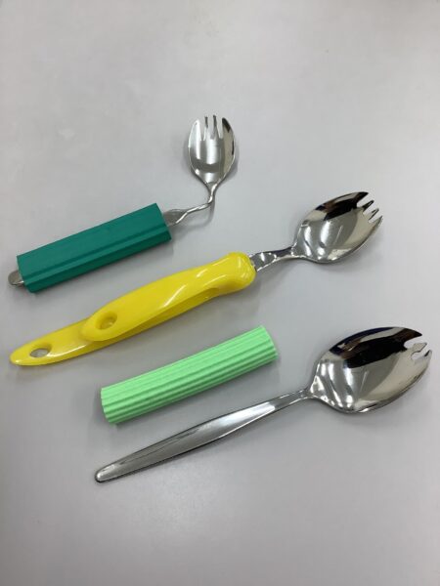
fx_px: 525
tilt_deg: -64.9
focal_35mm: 31
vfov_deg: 58.4
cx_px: 220
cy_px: 293
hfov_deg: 45.4
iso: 64
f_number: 2.4
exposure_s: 1/60
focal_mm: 3.3
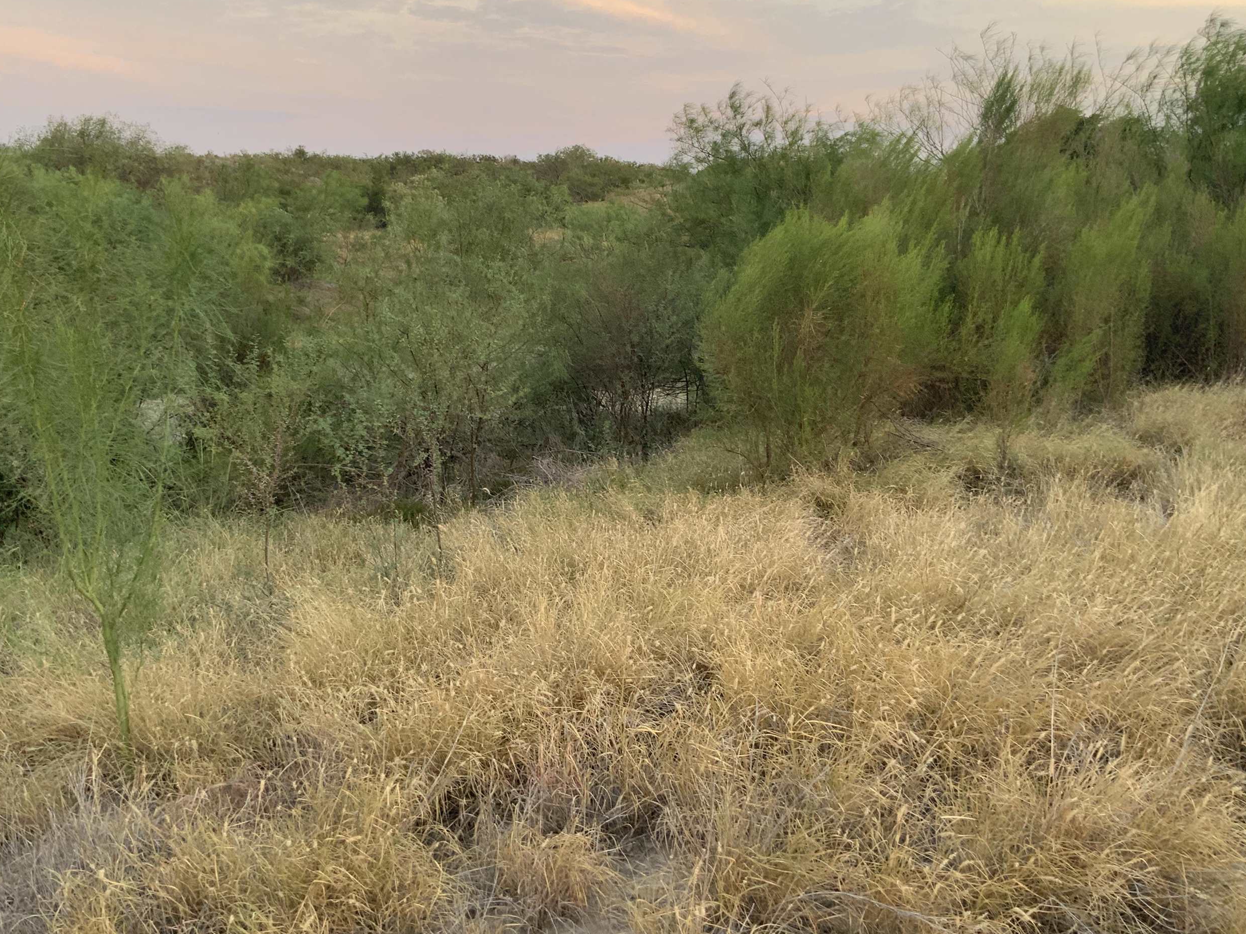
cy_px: 388
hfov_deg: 51.3
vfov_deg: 39.5
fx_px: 1296
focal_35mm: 36
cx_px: 567
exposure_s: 1/120
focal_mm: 3
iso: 32
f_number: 1.8
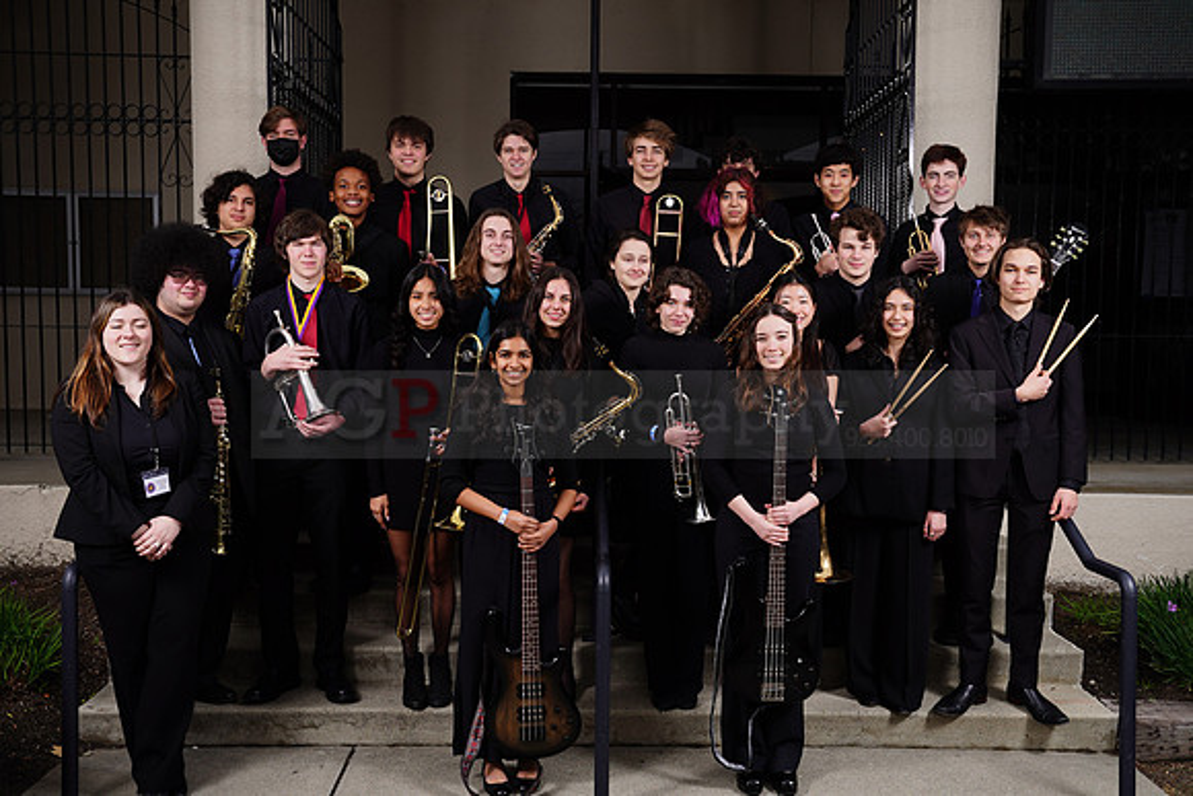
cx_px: 596
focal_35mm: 35
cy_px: 398
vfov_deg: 37.9
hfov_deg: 54.4
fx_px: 1160
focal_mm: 35
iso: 100
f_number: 7.1
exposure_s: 1/200
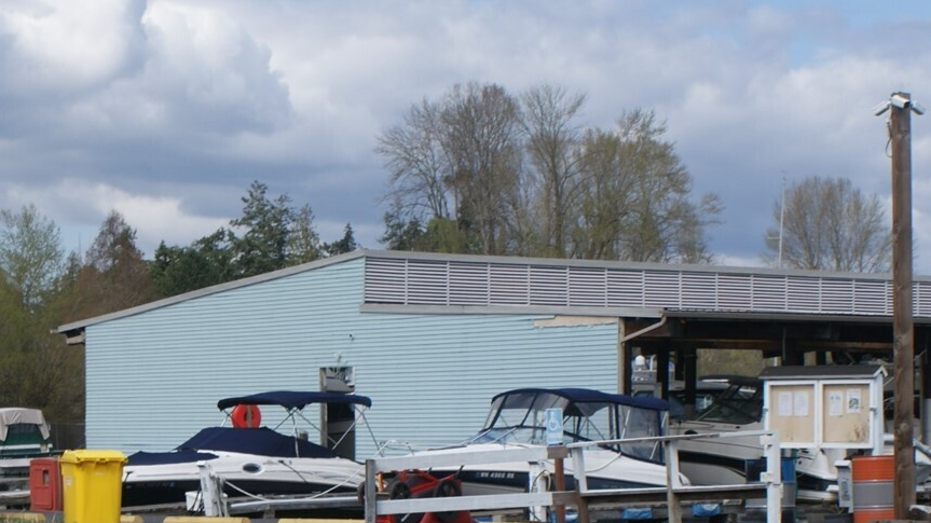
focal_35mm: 108
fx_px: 2666
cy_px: 445
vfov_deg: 11.2
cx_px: 293
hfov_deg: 19.7
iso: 100
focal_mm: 35
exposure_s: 1/125
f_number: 13
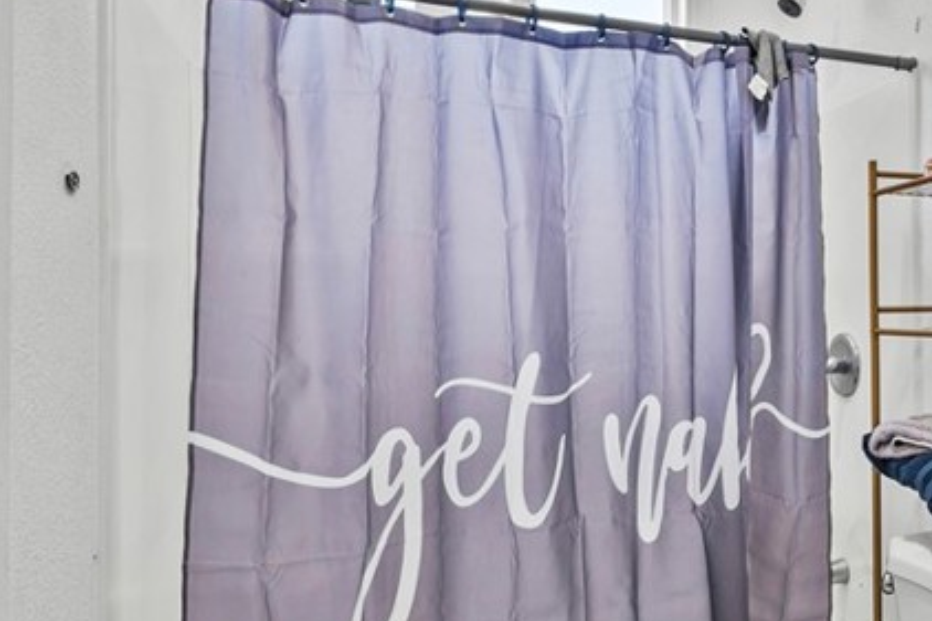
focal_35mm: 34
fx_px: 880
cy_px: 310
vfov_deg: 38.9
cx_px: 830
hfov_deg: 49.9
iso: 100
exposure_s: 1/3
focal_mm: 14
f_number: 9
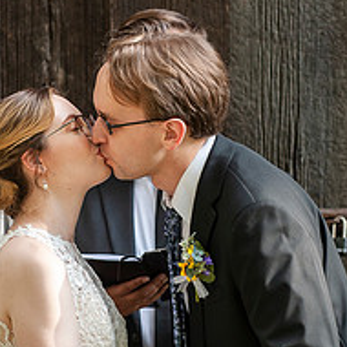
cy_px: 204
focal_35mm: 461
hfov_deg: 3.8
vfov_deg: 3.8
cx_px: 111
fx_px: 5228
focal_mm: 170
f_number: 3.5
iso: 400
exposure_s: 1/500
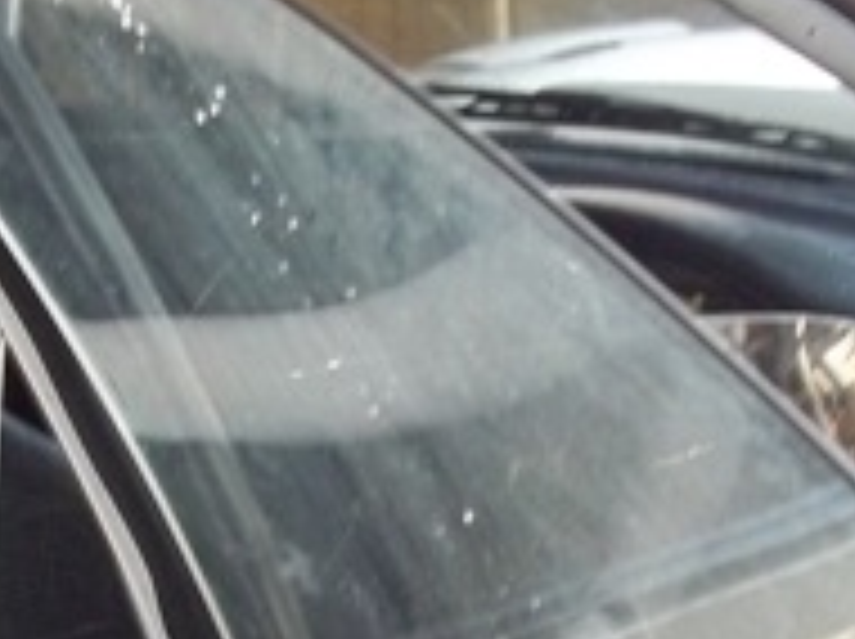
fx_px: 3330
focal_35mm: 135
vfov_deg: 10.4
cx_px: 108
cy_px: 1098
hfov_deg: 14.5
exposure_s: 1/30
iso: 160
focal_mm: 5.7
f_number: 2.9
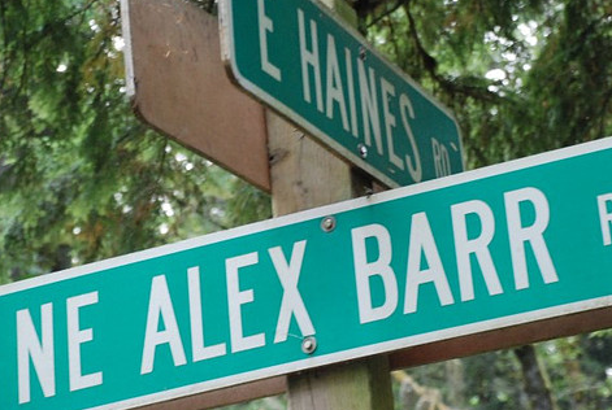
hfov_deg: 16.8
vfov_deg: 11.3
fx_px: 2078
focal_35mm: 122
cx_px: 313
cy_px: 162
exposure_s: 1/100
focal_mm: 66
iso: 1600
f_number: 5.3
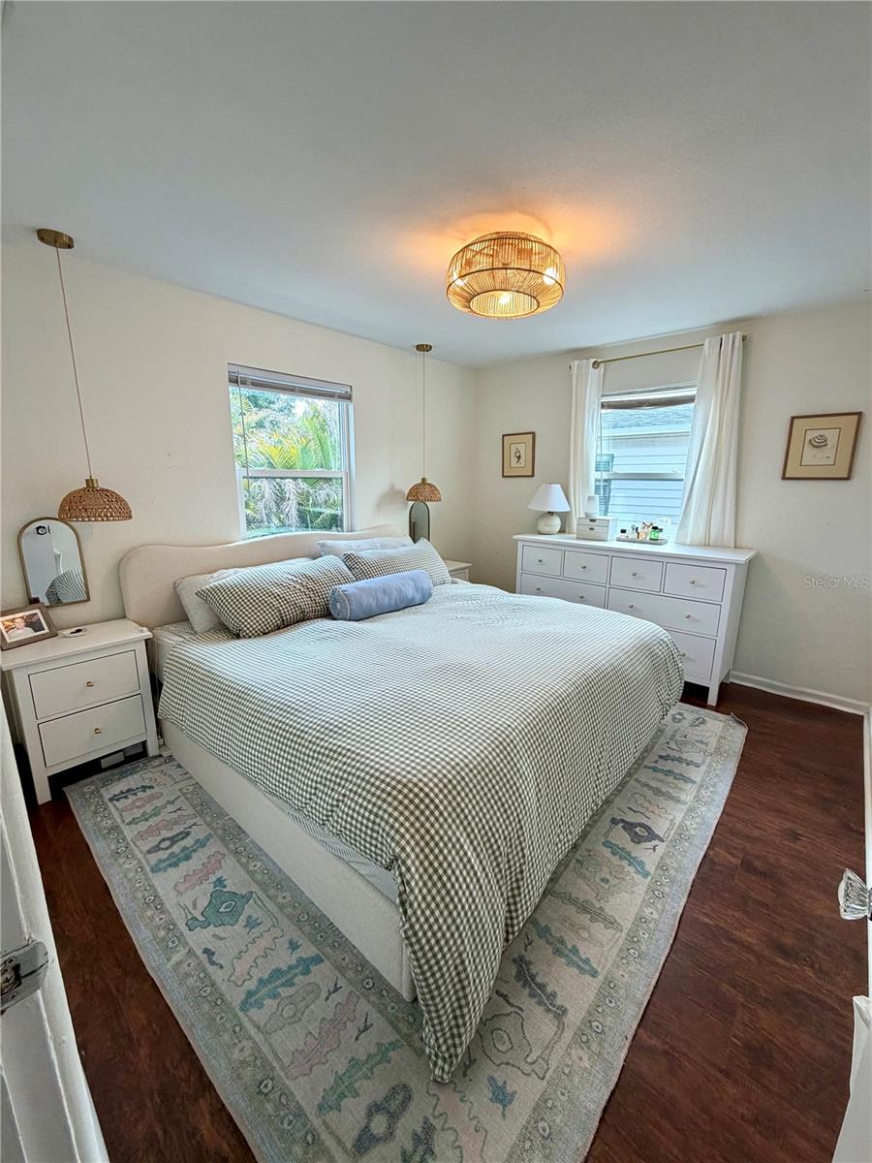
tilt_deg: -12.8
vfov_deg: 102.1
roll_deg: -1.0
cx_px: 436
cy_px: 582
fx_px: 470
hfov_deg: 85.7
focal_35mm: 14
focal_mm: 2.22
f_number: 2.2
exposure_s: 1/120
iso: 100
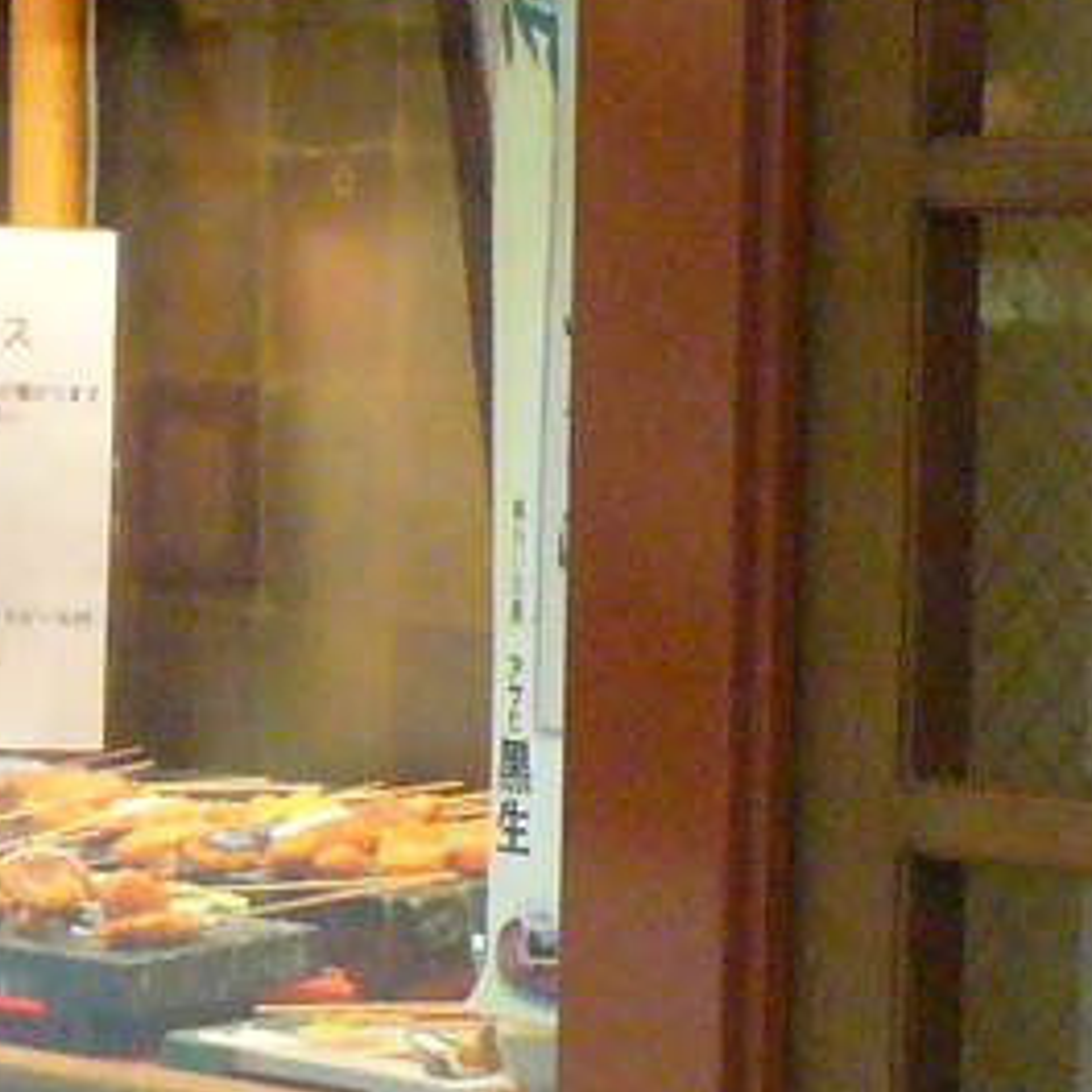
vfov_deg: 8.8
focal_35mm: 198
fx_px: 7067
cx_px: 331
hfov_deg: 8.8
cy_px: 765
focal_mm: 6.1
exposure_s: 1/60
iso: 400
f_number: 2.8
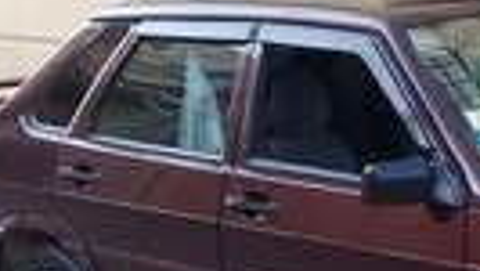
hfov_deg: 16.9
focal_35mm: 126
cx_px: 397
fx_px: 1605
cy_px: 347
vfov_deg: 9.5
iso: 64
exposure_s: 1/50
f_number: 2.2
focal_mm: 3.3
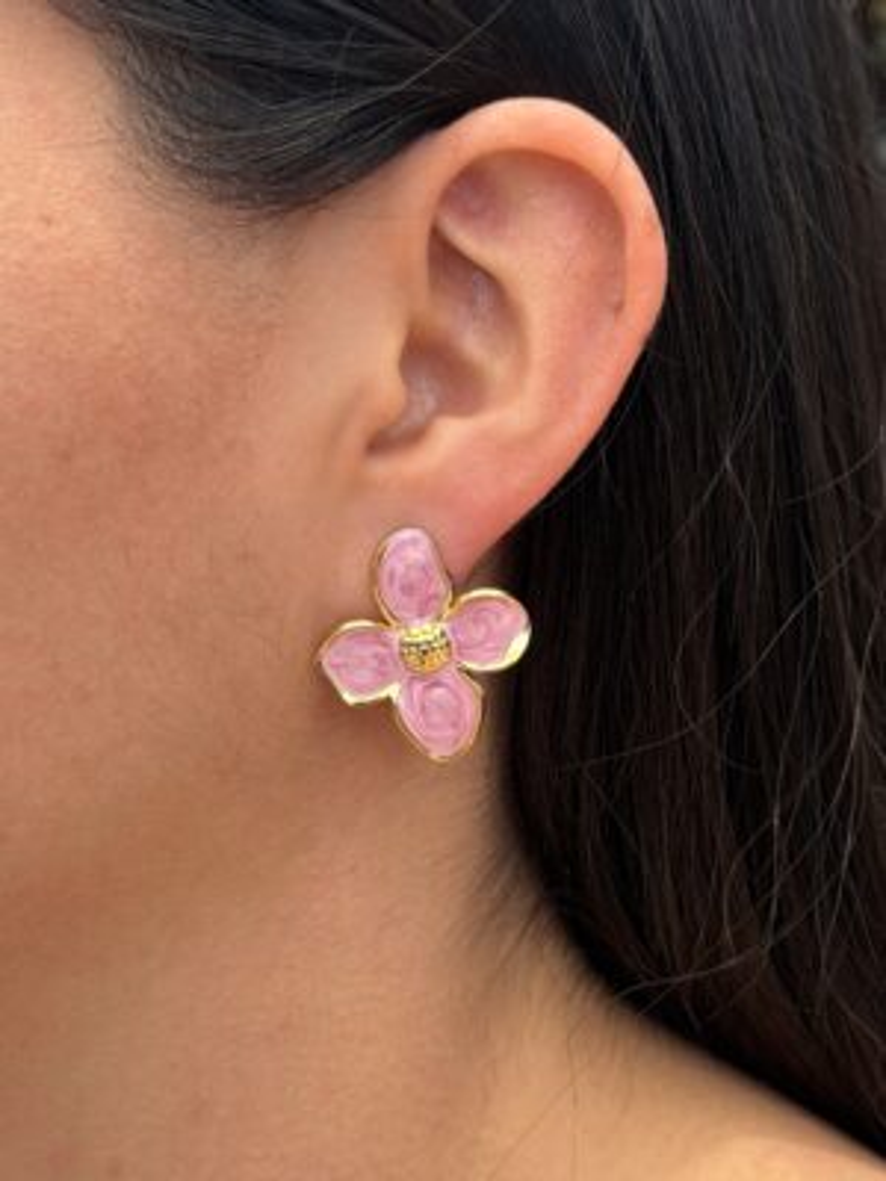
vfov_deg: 39.7
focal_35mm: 48
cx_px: 443
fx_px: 1638
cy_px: 590
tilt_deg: -9.1
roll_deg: +0.2
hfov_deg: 30.3
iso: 64
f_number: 1.78
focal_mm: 6.76
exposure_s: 1/1754
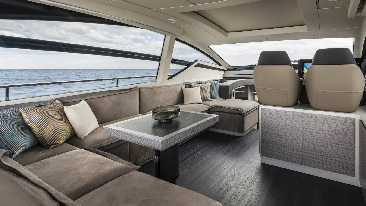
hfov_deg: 87.2
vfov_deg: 56.9
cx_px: 236
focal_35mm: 19
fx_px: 184
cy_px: 66
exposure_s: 1/50
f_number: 8
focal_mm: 14
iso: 100
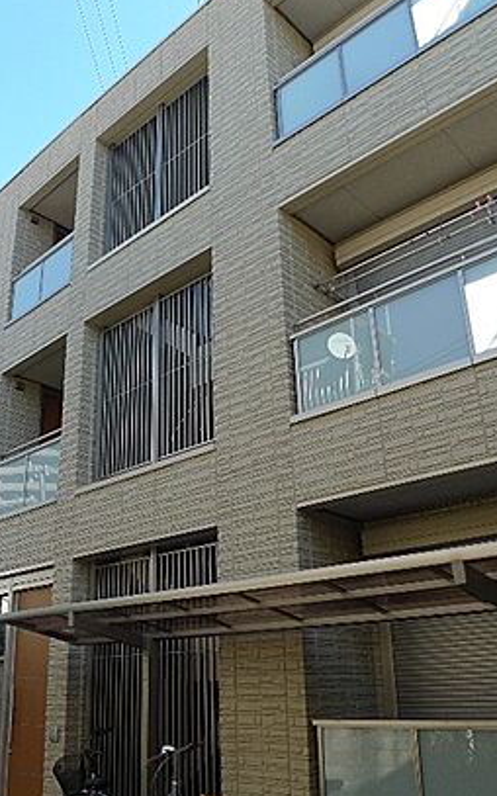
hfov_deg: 31.9
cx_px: 200
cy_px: 444
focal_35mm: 40
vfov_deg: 49.2
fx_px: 868
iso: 80
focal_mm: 5.1
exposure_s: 1/250
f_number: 2.8
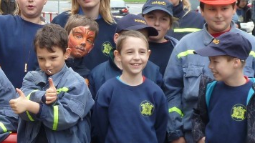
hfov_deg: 11.5
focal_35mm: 185
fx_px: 1251
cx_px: 7
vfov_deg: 6.5
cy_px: 114
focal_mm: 9.7
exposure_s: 1/50
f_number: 3.9
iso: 80
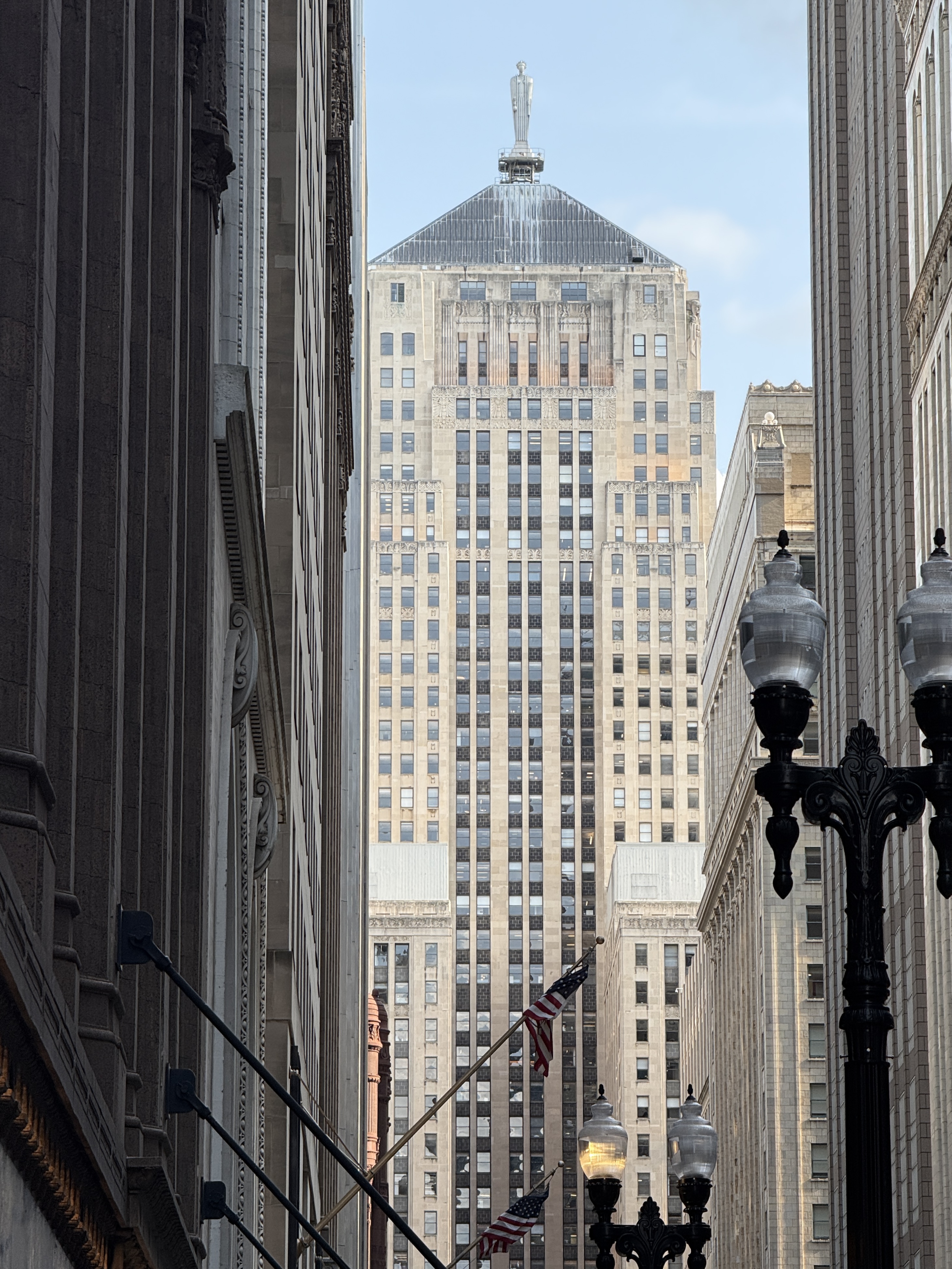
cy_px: 634
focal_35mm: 120
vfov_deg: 16.4
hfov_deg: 12.3
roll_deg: -0.6
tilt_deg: +12.4
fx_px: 4400
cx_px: 476
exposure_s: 1/373
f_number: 2.8
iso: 50
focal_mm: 15.66
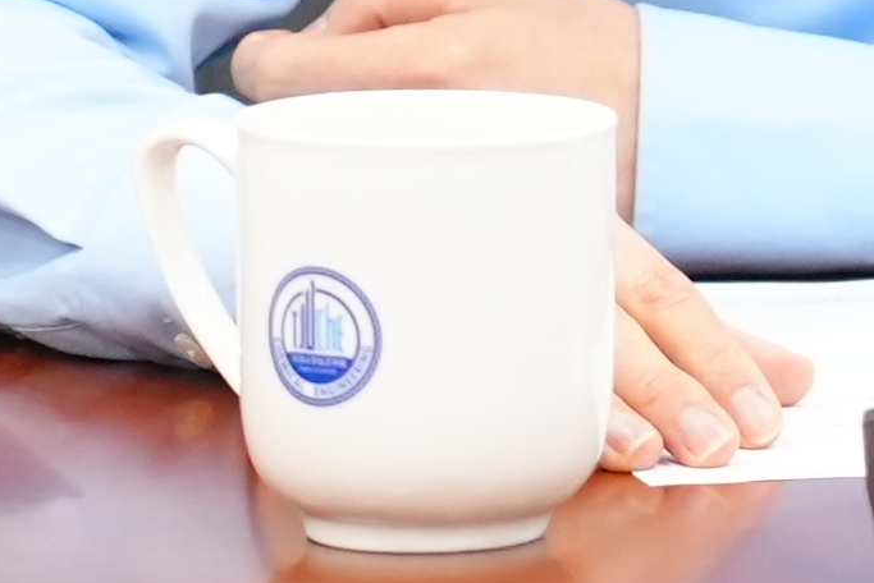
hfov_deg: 3.9
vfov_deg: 2.6
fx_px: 12823
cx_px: 1130
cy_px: -803
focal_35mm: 528
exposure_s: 1/100
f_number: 4
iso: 4000
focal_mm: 85
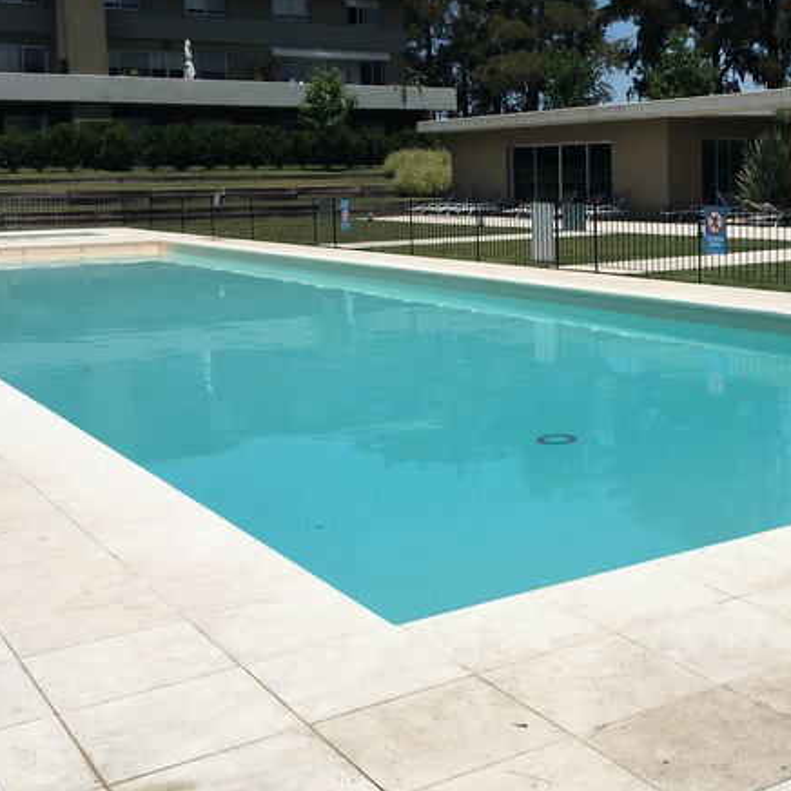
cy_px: 336
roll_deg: +1.9
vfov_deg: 36.0
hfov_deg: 34.9
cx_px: 631
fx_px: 1215
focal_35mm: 47
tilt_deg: -6.9
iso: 25
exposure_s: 1/4525
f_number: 2.2
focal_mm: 4.15
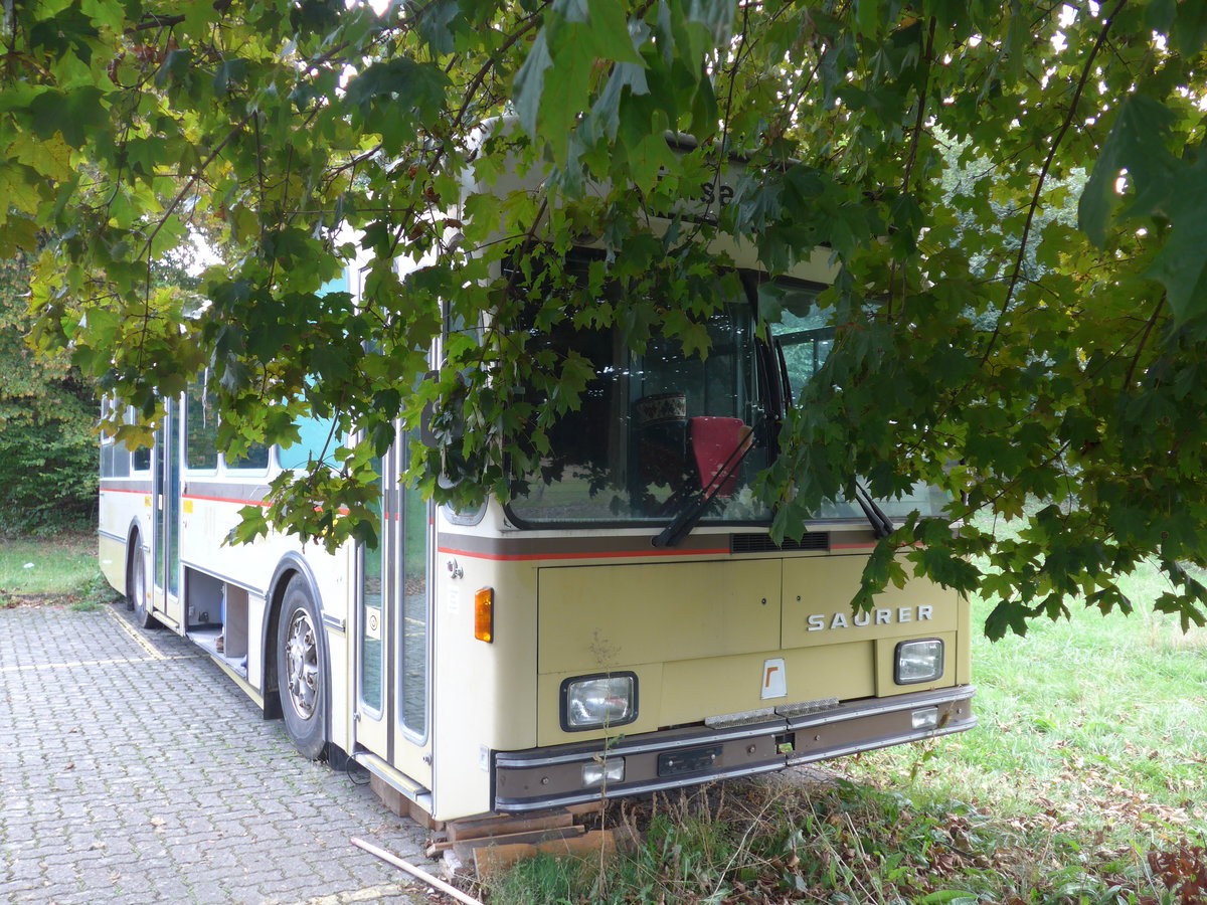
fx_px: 1011
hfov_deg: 61.7
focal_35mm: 29
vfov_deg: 48.2
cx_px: 604
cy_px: 452
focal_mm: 6
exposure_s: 1/100
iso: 80
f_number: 2
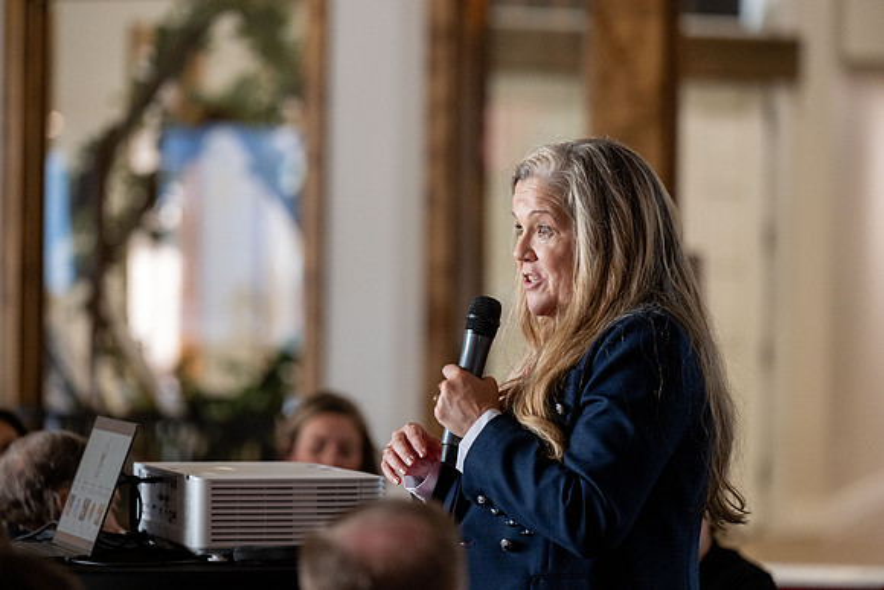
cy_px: 295
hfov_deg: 10.3
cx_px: 442
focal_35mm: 200
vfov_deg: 6.9
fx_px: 4912
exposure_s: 1/500
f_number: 3.5
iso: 2500
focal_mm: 200
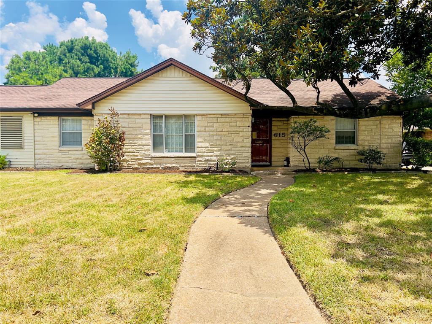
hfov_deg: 67.3
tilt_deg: -1.7
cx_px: 216
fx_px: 324
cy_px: 162
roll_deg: +0.3
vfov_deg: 53.1
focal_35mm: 26
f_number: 1.5
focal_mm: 5.7
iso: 50
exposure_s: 1/3571
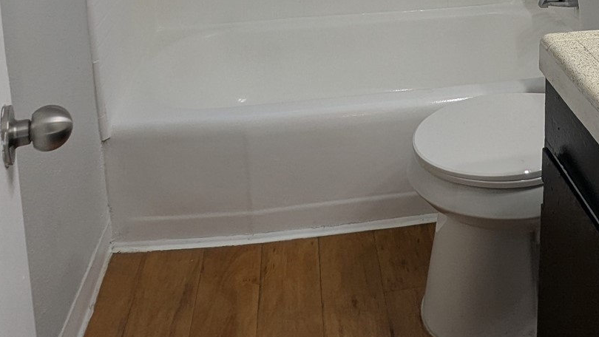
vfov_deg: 23.1
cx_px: 417
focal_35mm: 44
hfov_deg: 45.4
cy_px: -136
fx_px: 699
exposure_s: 1/60
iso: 48
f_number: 2.2
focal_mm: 2.35
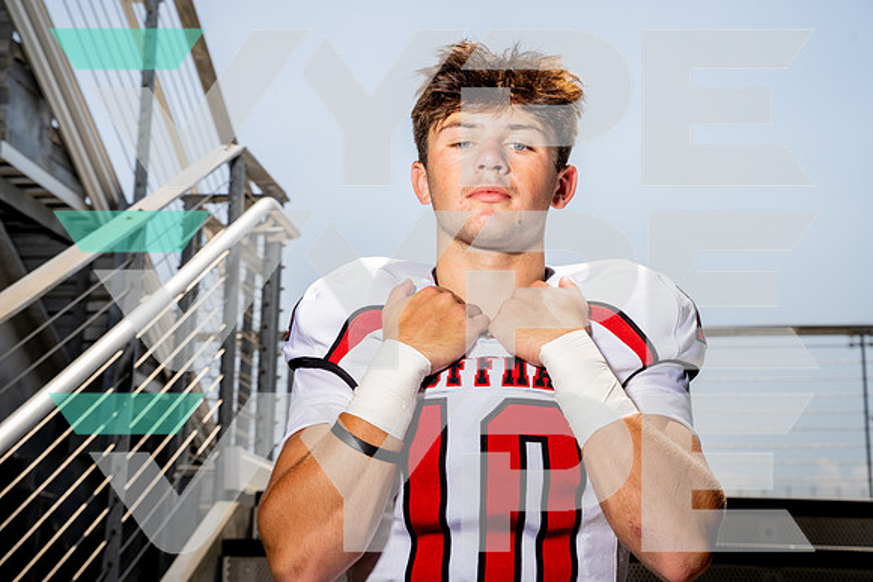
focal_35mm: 65
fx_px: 1577
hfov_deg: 31.0
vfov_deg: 20.9
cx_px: 436
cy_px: 291
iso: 100
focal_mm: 65
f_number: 8
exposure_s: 1/250
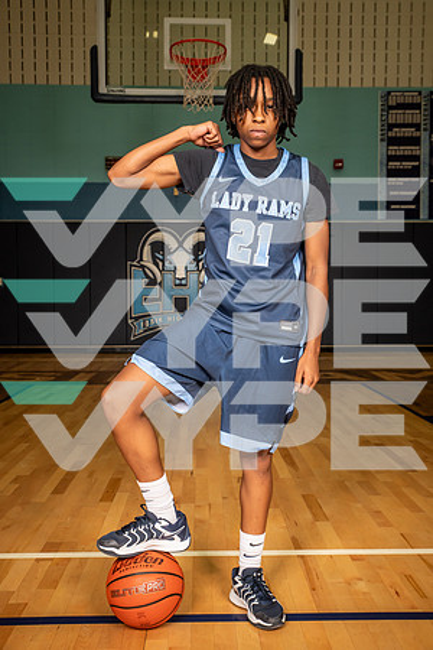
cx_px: 216
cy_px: 325
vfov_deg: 48.5
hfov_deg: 33.4
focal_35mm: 40
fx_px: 722
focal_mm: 40
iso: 640
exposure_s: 1/320
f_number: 6.3
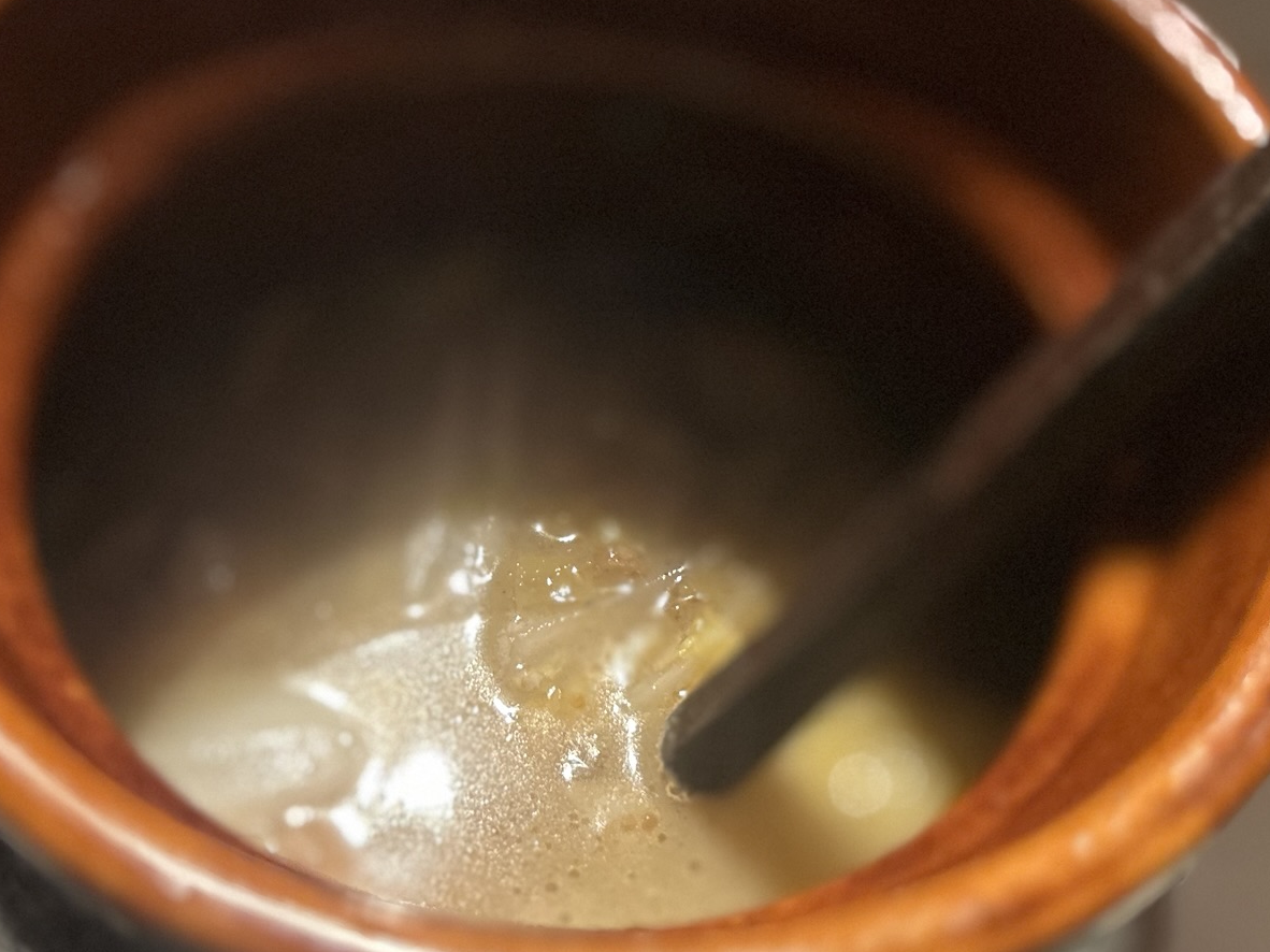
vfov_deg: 32.9
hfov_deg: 42.9
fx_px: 1614
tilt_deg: -54.9
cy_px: 446
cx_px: 553
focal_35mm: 44
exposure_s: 1/33
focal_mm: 5.7
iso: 500
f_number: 1.5
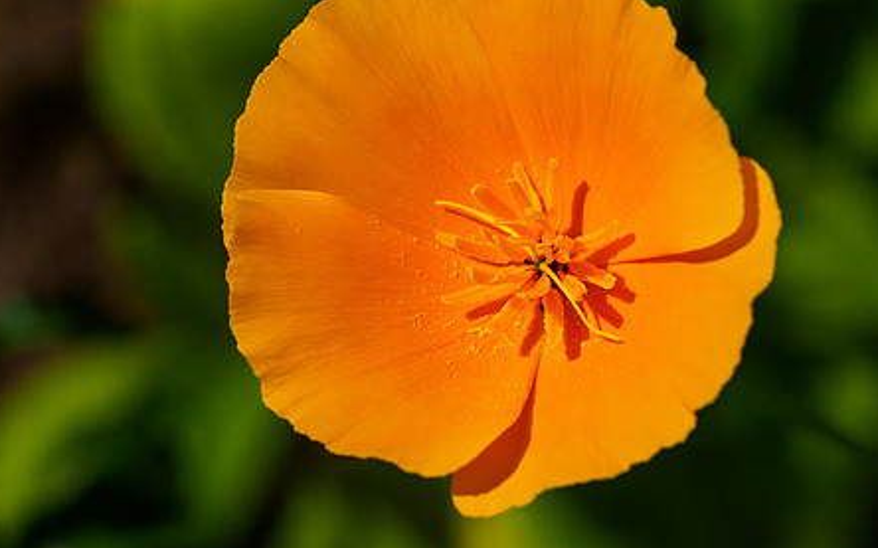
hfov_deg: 11.1
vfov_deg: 7.0
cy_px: 235
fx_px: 4496
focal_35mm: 188
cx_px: 540
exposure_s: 1/320
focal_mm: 60
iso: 64
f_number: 5
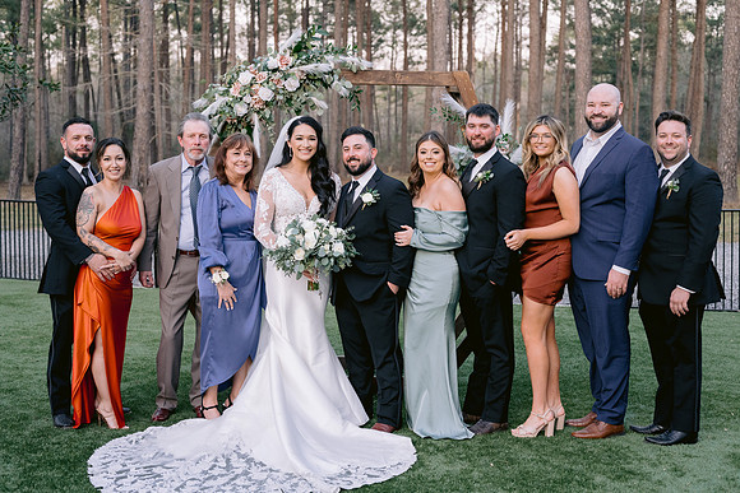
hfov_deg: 38.3
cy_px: 238
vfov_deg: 26.1
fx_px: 1065
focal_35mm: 52
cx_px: 370
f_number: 3.5
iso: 800
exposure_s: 1/200
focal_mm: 50
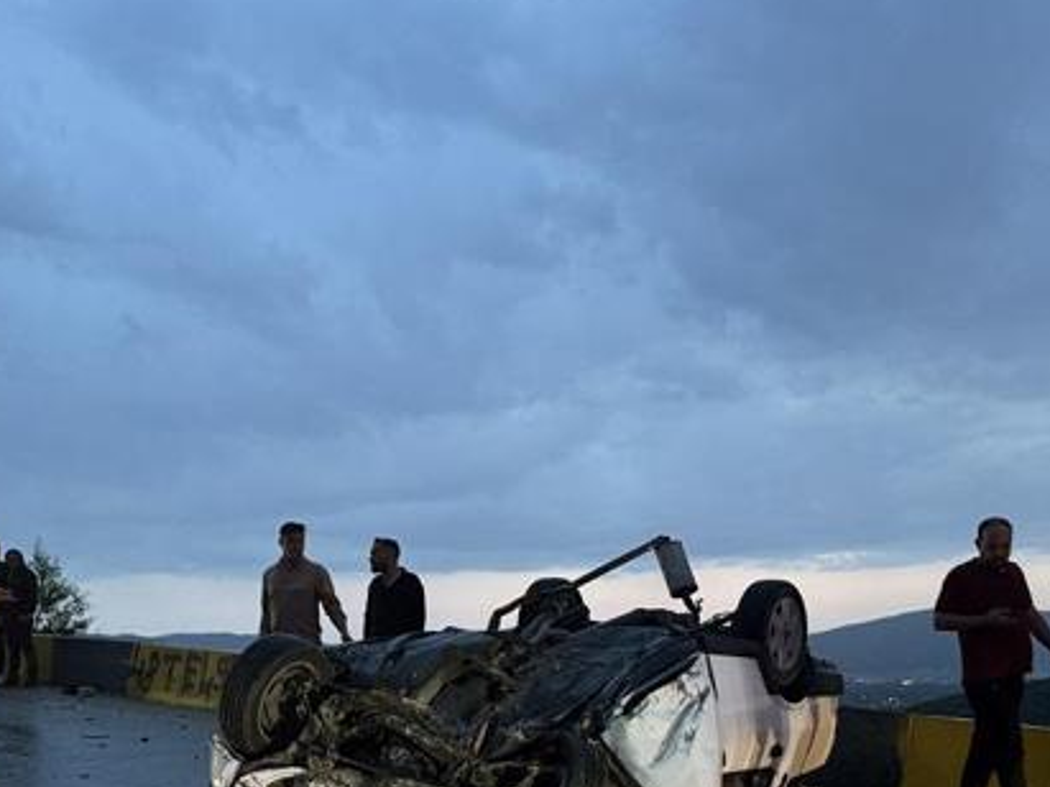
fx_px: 1365
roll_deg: +1.5
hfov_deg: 42.1
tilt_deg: -1.2
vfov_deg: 31.0
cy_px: 678
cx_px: 501
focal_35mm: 45
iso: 250
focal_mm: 6.76
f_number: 1.78
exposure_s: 1/60
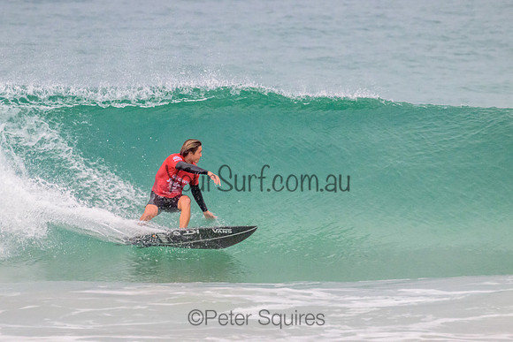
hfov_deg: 2.1
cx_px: 239
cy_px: 133
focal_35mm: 979
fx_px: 13952
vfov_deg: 1.4
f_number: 11
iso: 5600
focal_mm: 800
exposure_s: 1/2000
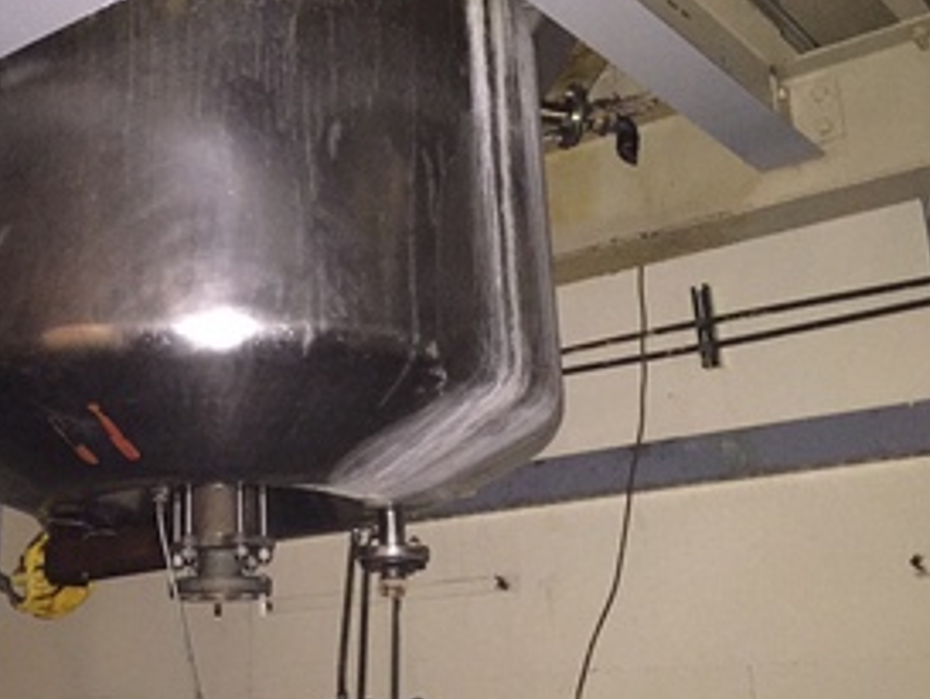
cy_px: 290
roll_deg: -0.7
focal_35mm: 51
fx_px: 1371
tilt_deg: +19.0
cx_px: 252
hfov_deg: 36.7
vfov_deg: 28.5
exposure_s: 1/16
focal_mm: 4.15
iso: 800
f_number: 2.2
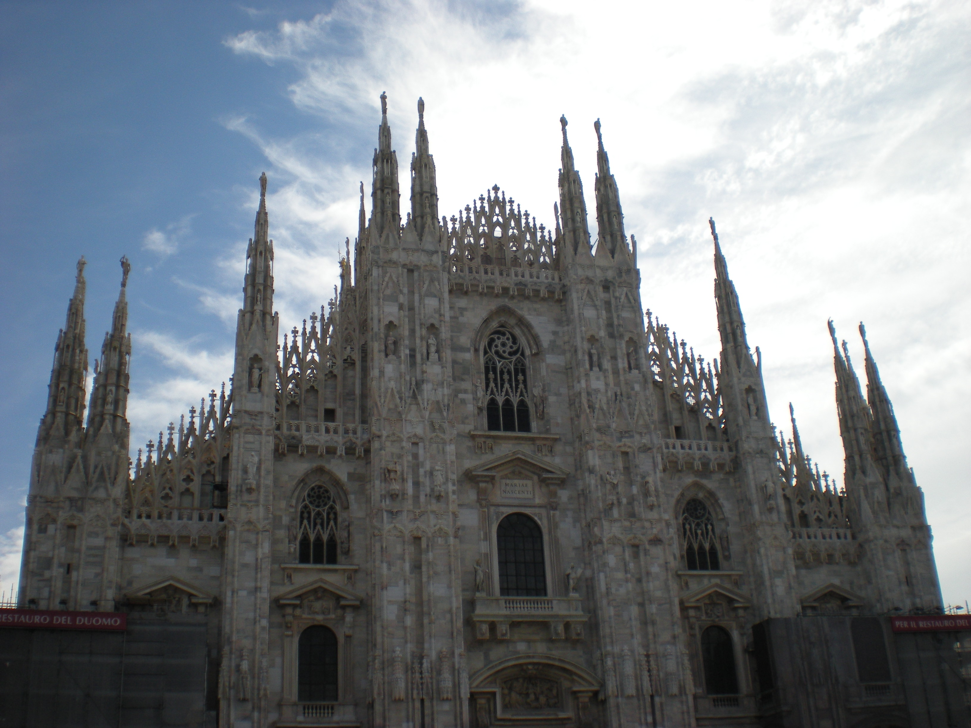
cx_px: 486
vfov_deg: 37.7
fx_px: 1066
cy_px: 364
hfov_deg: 49.0
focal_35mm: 38
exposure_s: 1/968
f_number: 4.6
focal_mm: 6.3
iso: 89
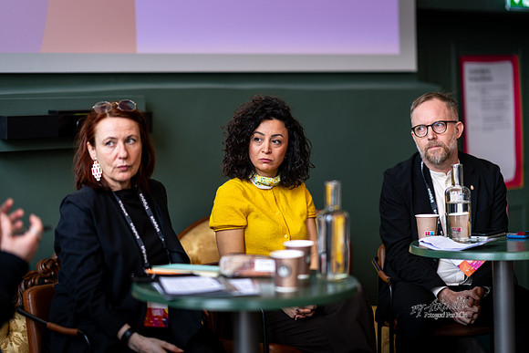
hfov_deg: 23.9
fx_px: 1249
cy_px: 176
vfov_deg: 16.1
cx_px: 264
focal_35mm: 85
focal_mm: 85
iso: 200
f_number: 1.4
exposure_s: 1/200
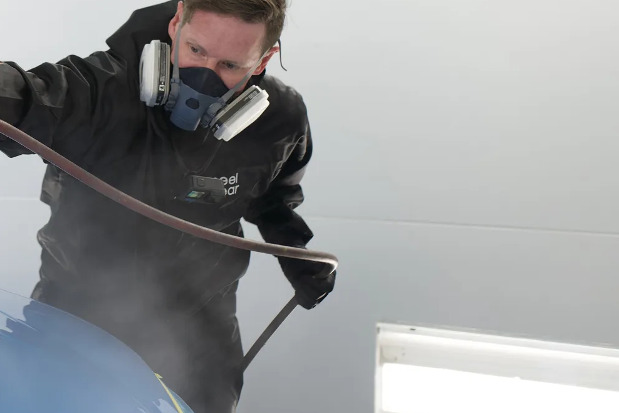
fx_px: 1169
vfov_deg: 19.8
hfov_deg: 28.1
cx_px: 18
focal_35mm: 68
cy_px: 71
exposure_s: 1/200
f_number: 2.5
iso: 640
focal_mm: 35
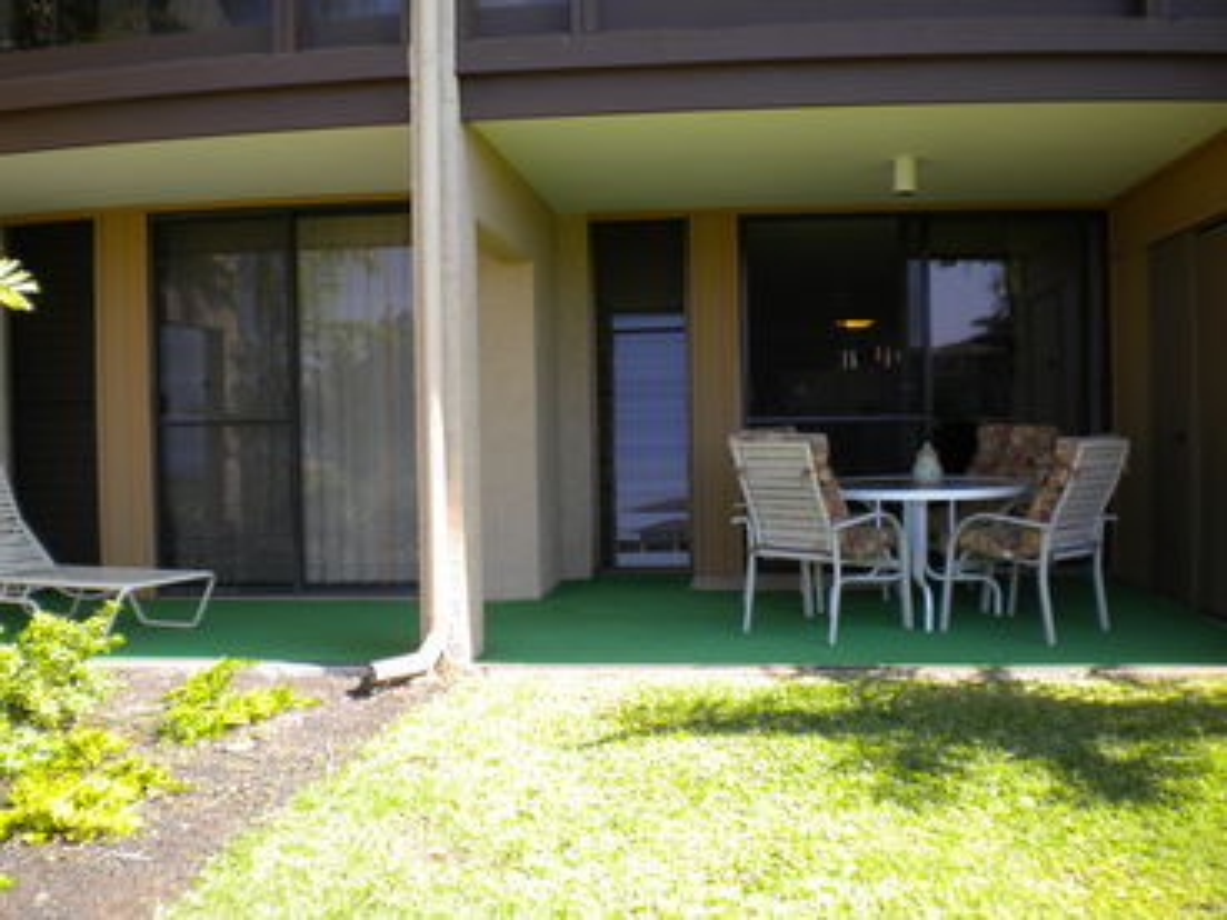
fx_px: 1241
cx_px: 614
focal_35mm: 35
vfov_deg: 40.7
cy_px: 460
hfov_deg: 52.6
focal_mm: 6.3
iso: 80
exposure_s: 1/157
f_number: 4.6
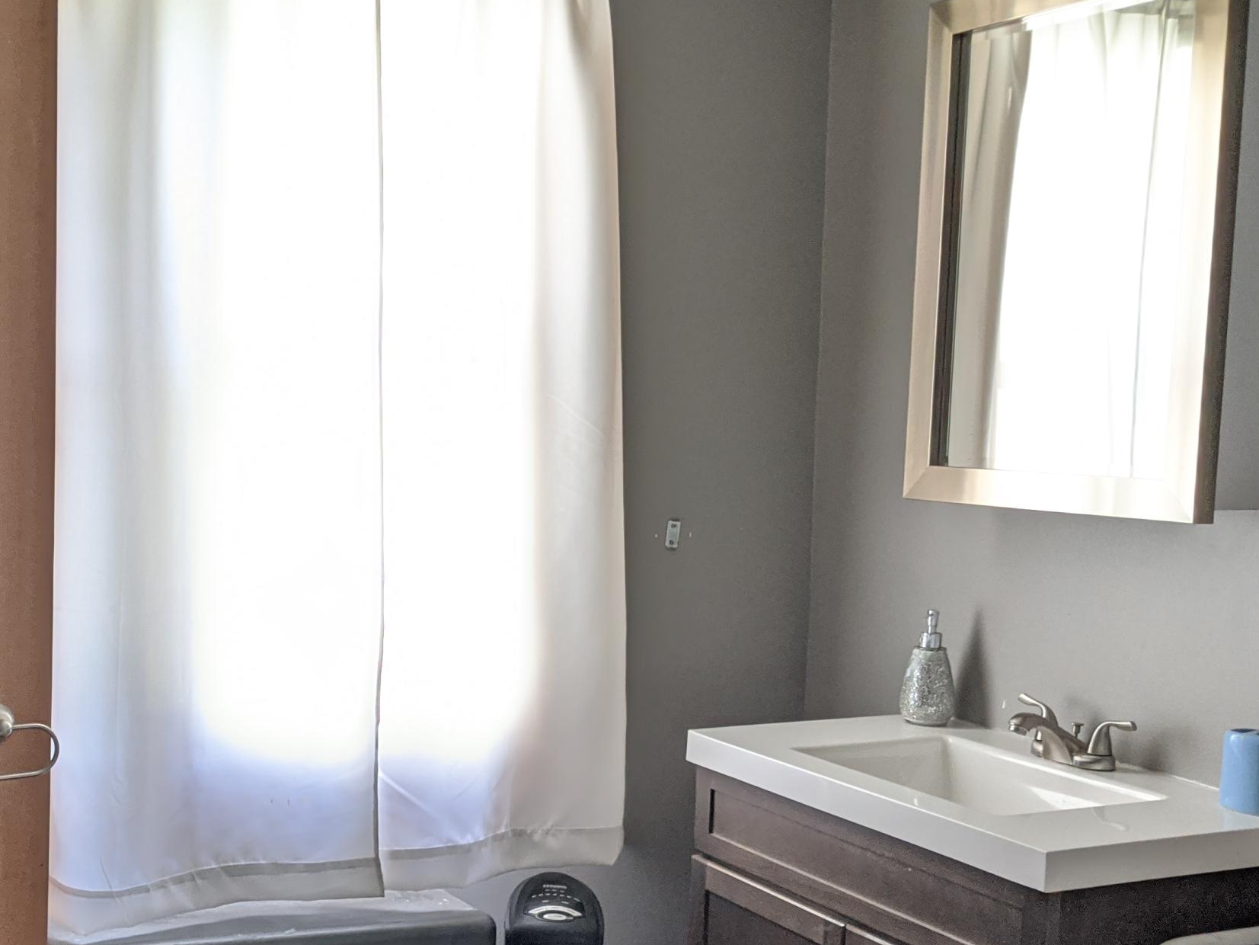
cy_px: 598
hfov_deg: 38.0
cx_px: 326
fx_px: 1782
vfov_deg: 29.5
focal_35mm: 49
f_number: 1.73
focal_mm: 4.38
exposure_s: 1/71.8
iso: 224
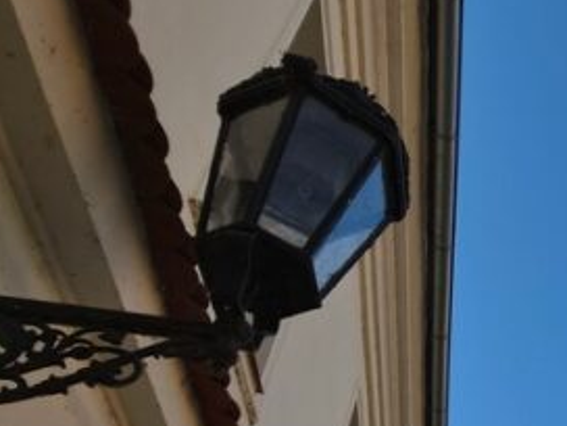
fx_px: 803
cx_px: 732
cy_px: 491
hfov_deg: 30.8
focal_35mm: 49
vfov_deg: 26.8
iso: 16
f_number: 1.9
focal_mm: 2.2
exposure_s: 1/594
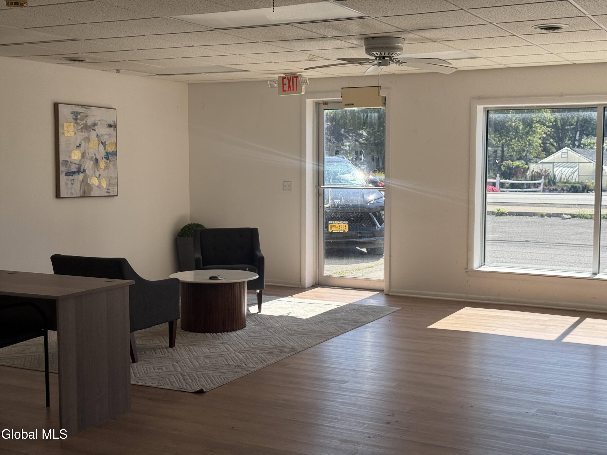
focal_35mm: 48
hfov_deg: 39.7
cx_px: 304
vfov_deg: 30.3
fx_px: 842
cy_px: 228
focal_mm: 6.76
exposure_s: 1/1307
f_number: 1.78
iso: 80
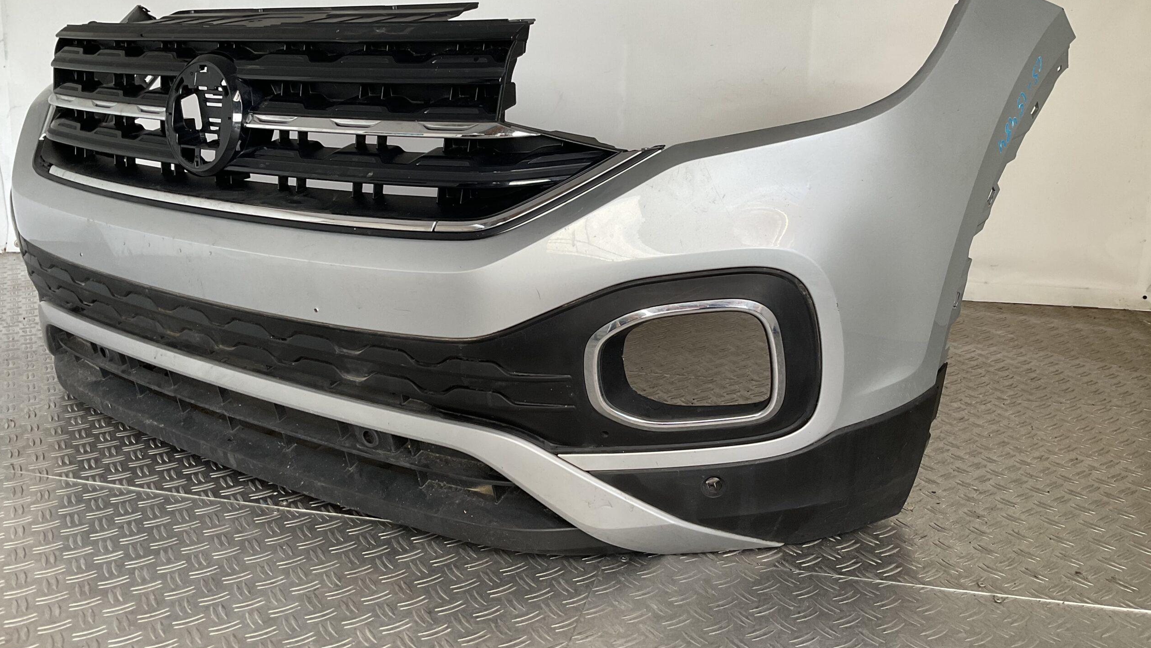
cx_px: 573
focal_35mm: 32
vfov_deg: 36.4
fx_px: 977
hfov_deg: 61.0
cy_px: 229
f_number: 1.8
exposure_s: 1/60
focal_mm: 3
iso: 40
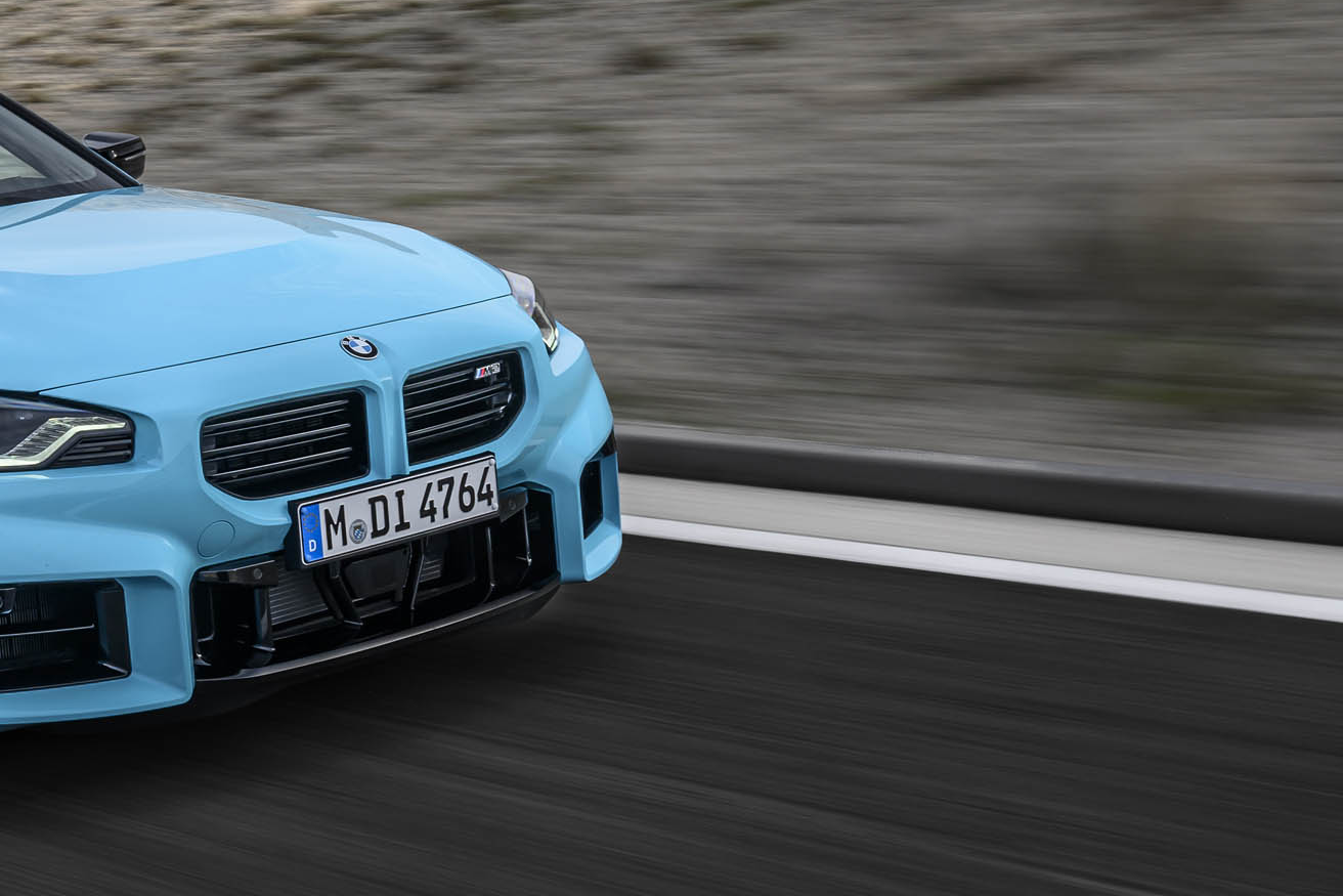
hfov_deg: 24.8
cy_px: 142
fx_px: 2947
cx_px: 94
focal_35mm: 79
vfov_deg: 17.1
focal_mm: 32
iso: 80
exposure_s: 1/20
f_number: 11
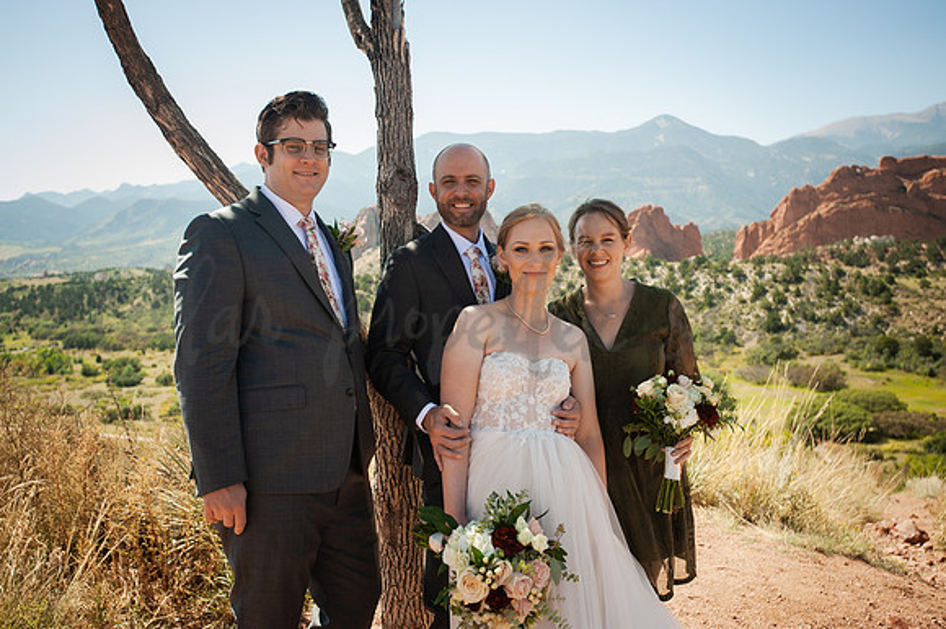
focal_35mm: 35
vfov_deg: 37.8
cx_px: 473
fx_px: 919
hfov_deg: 54.5
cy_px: 314
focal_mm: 35
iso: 200
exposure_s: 1/400
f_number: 4.5
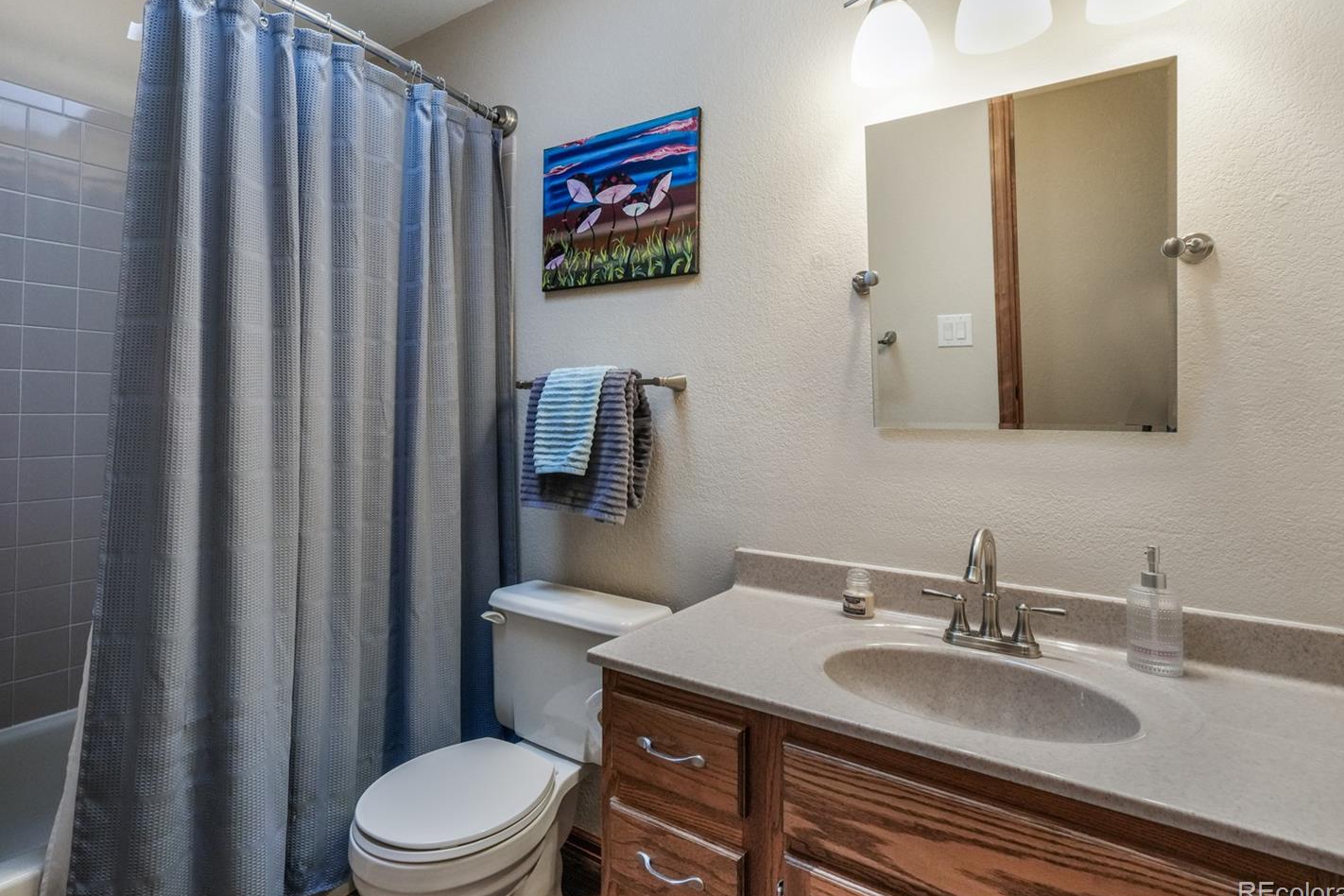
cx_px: 635
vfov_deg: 67.3
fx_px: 672
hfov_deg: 89.9
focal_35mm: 18
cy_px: 408
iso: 12800
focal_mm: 16
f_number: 11
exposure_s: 1/30
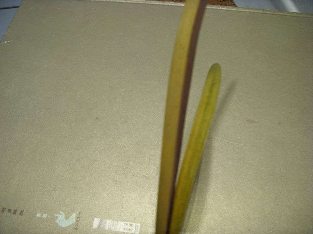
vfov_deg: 45.4
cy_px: 117
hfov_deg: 58.4
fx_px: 280
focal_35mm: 31
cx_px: 156
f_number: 3.5
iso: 50
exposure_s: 1/38
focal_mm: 6.3
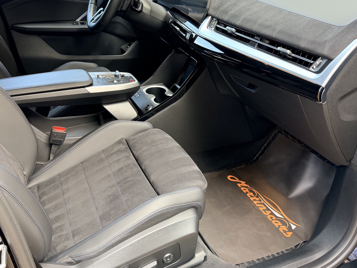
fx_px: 340
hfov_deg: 55.1
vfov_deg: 42.8
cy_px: 113
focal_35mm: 33
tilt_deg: -27.0
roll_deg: -0.9
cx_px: 150
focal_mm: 6.76
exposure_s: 1/85
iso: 200
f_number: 1.78
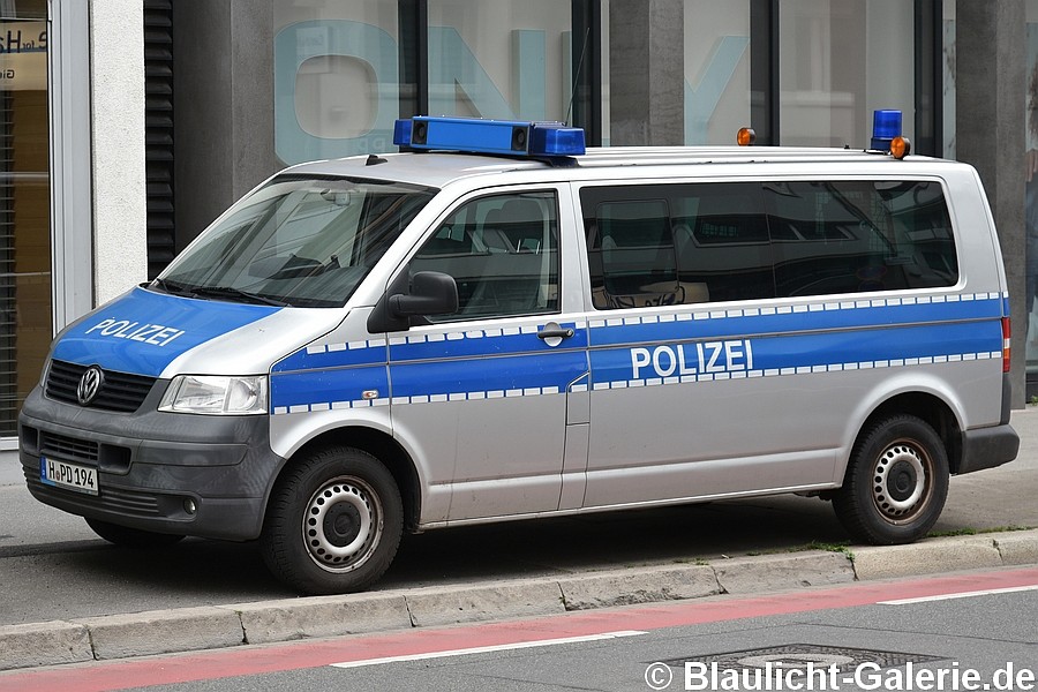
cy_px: 346
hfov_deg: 23.9
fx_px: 2451
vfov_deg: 16.1
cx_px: 519
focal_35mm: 85
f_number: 6.3
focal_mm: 85
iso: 400
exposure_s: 1/125
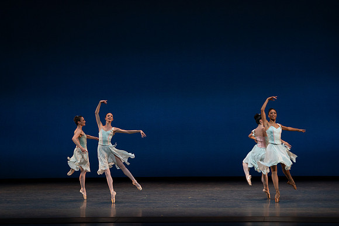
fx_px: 1253
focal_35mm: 133
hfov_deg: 15.4
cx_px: 170
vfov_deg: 10.3
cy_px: 113
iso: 3200
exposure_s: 1/500
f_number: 8
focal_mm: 133
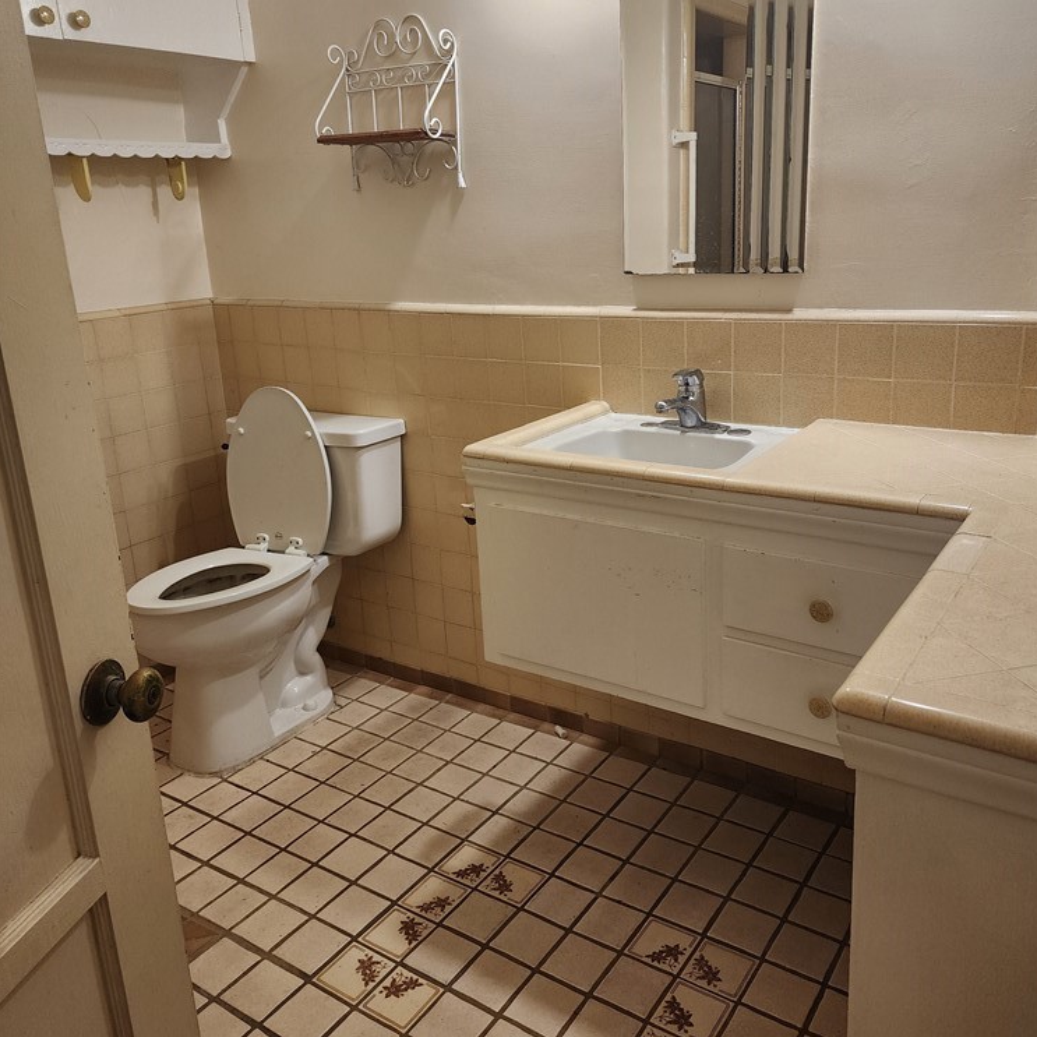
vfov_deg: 57.2
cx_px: 530
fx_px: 949
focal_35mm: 28
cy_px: 480
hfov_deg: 57.3
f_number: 1.8
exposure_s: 1/120
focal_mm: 6.4
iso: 160
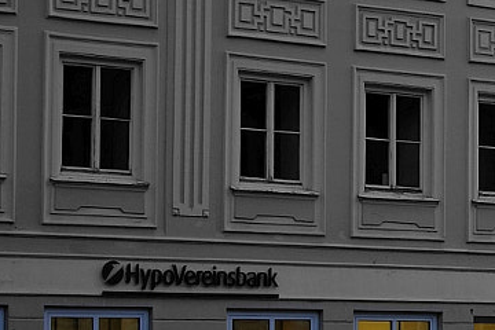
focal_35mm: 151
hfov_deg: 13.2
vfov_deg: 9.1
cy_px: 190
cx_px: 620
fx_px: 2076
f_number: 4
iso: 200
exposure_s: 1/13
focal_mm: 34
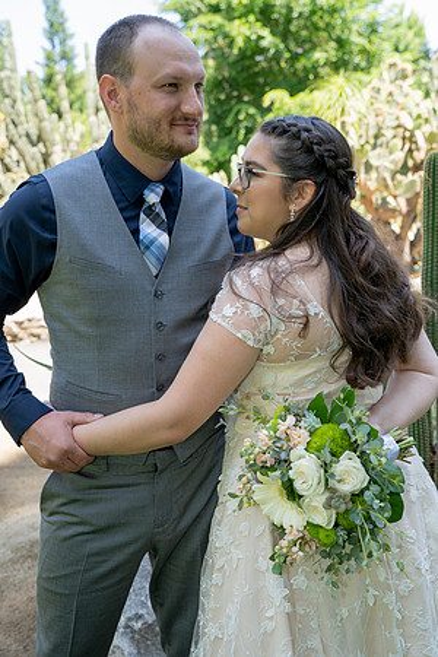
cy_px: 328
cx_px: 219
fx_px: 748
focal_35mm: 41
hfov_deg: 32.6
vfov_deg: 47.4
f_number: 4
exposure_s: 1/250
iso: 250
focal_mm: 41
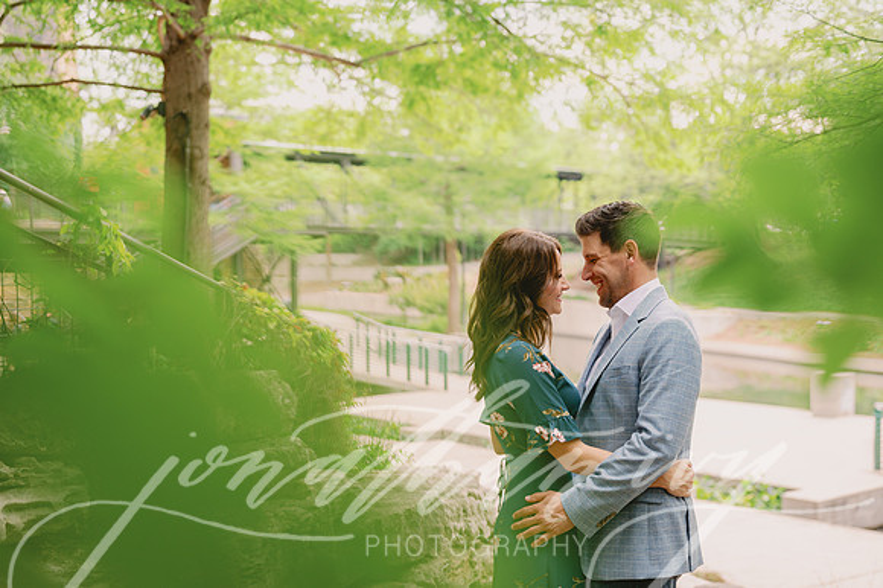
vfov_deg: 27.0
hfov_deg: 39.6
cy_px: 294
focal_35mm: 50
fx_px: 1226
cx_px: 442
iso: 200
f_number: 2.8
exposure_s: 1/250
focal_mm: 50
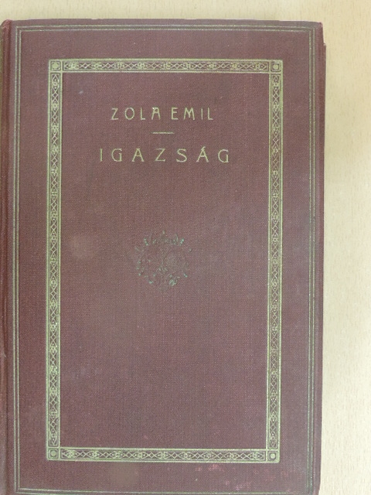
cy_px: 248
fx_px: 786
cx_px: 186
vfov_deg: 34.9
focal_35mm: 55
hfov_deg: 26.6
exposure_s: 1/6
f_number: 6.5
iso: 800
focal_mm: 9.8
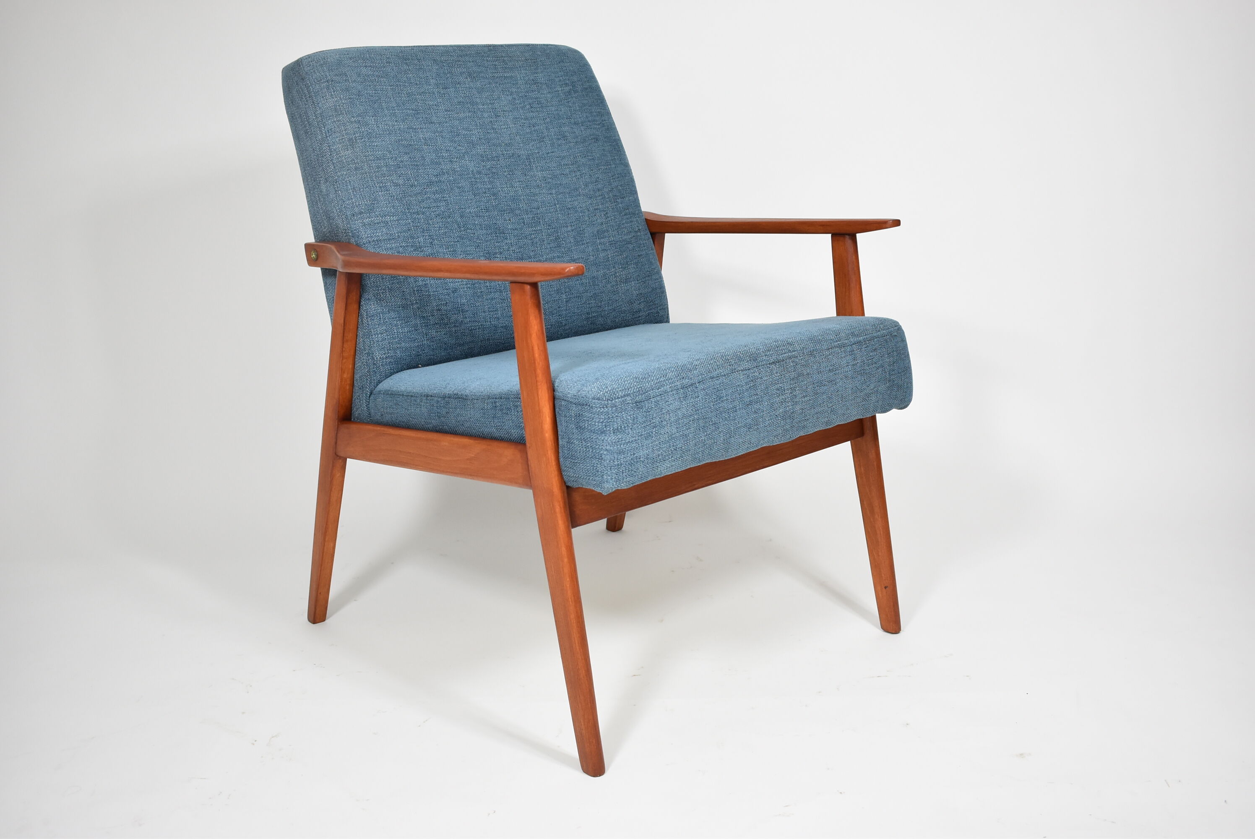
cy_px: 420
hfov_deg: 51.2
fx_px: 1308
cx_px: 628
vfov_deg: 35.6
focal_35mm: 38
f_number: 5
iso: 800
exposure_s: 1/125
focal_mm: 25
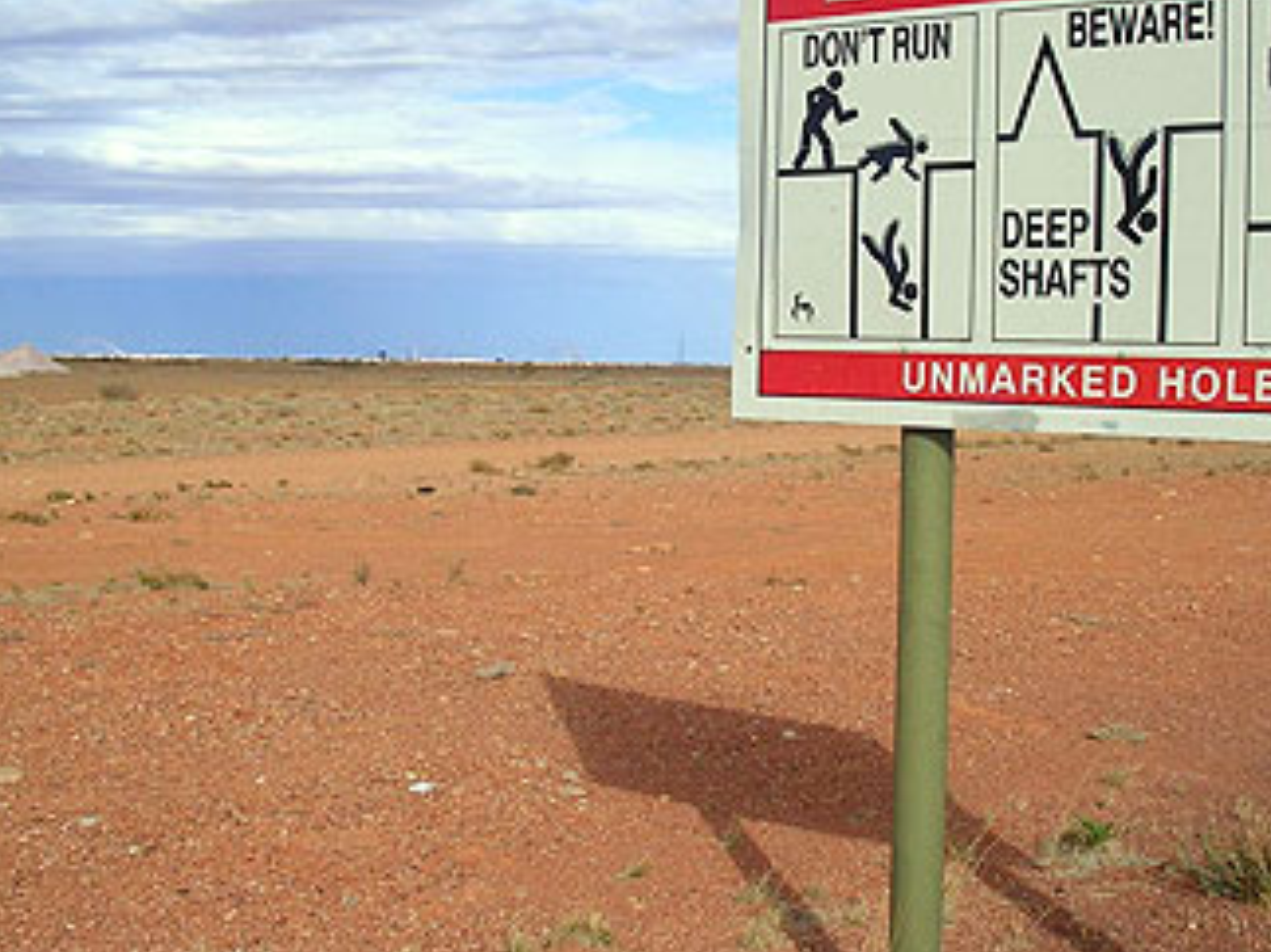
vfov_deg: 27.4
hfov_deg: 36.1
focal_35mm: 53
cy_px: 364
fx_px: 1945
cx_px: 740
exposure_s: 1/320
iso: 50
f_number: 5.6
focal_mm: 5.8
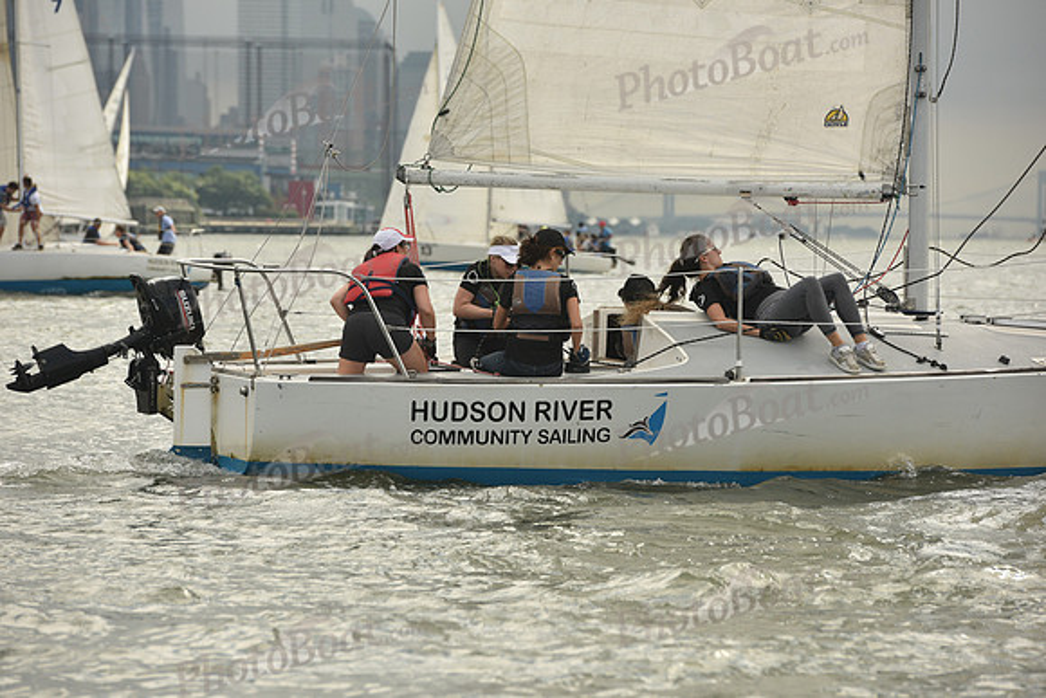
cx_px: 523
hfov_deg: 10.3
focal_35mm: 200
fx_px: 5812
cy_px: 349
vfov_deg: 6.9
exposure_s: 1/1250
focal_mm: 200
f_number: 8
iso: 320
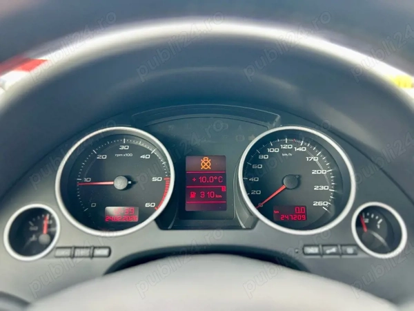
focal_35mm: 26
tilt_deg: -12.8
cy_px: 156
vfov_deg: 53.1
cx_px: 207
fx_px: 311
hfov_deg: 67.3
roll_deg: +0.5
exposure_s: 1/64
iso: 125
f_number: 1.5
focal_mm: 5.7
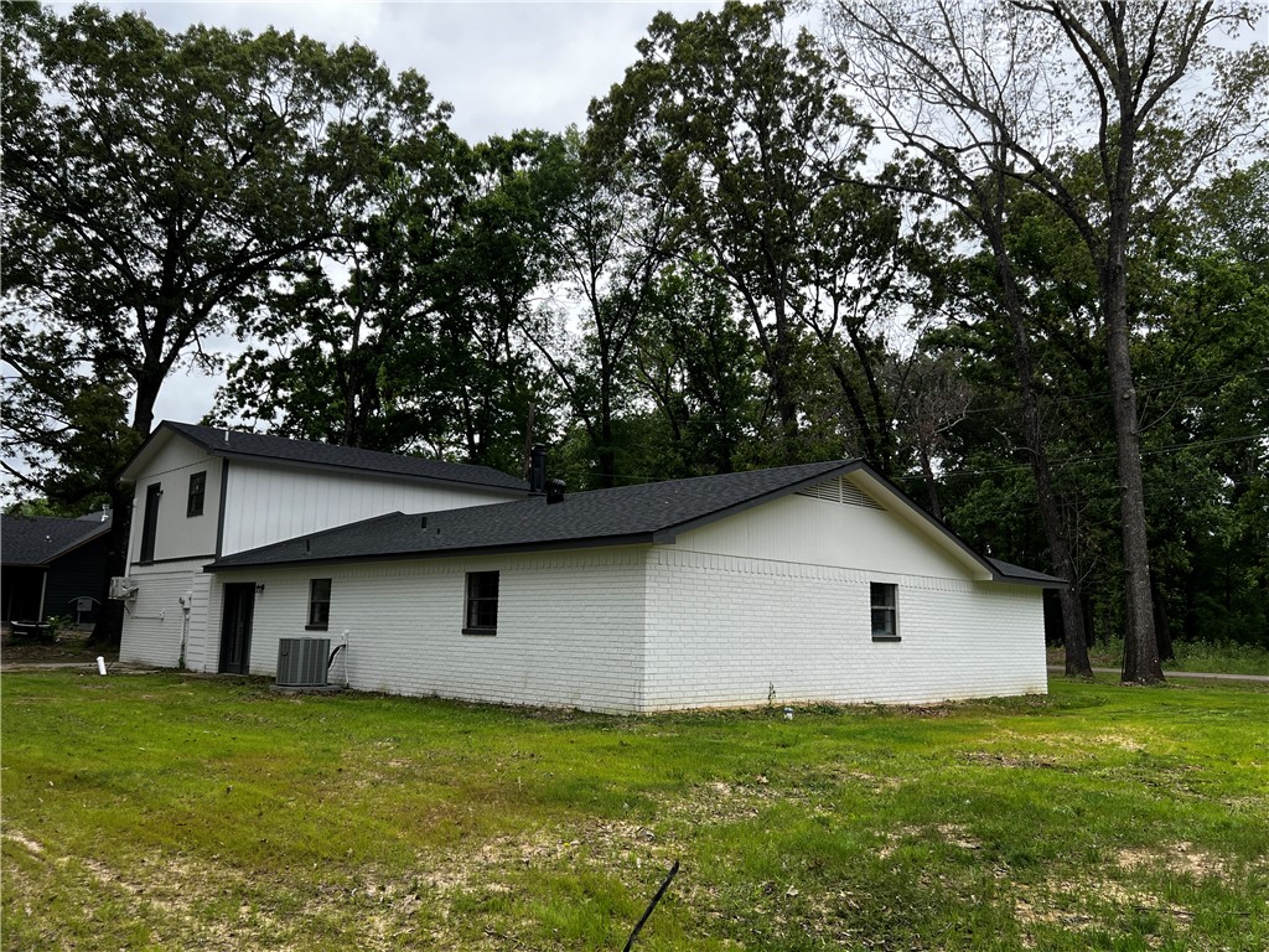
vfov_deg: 53.1
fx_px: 953
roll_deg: -0.5
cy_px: 476
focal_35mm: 26
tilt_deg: +8.4
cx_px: 634
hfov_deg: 67.3
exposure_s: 1/1209
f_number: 1.5
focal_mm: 5.7
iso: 50
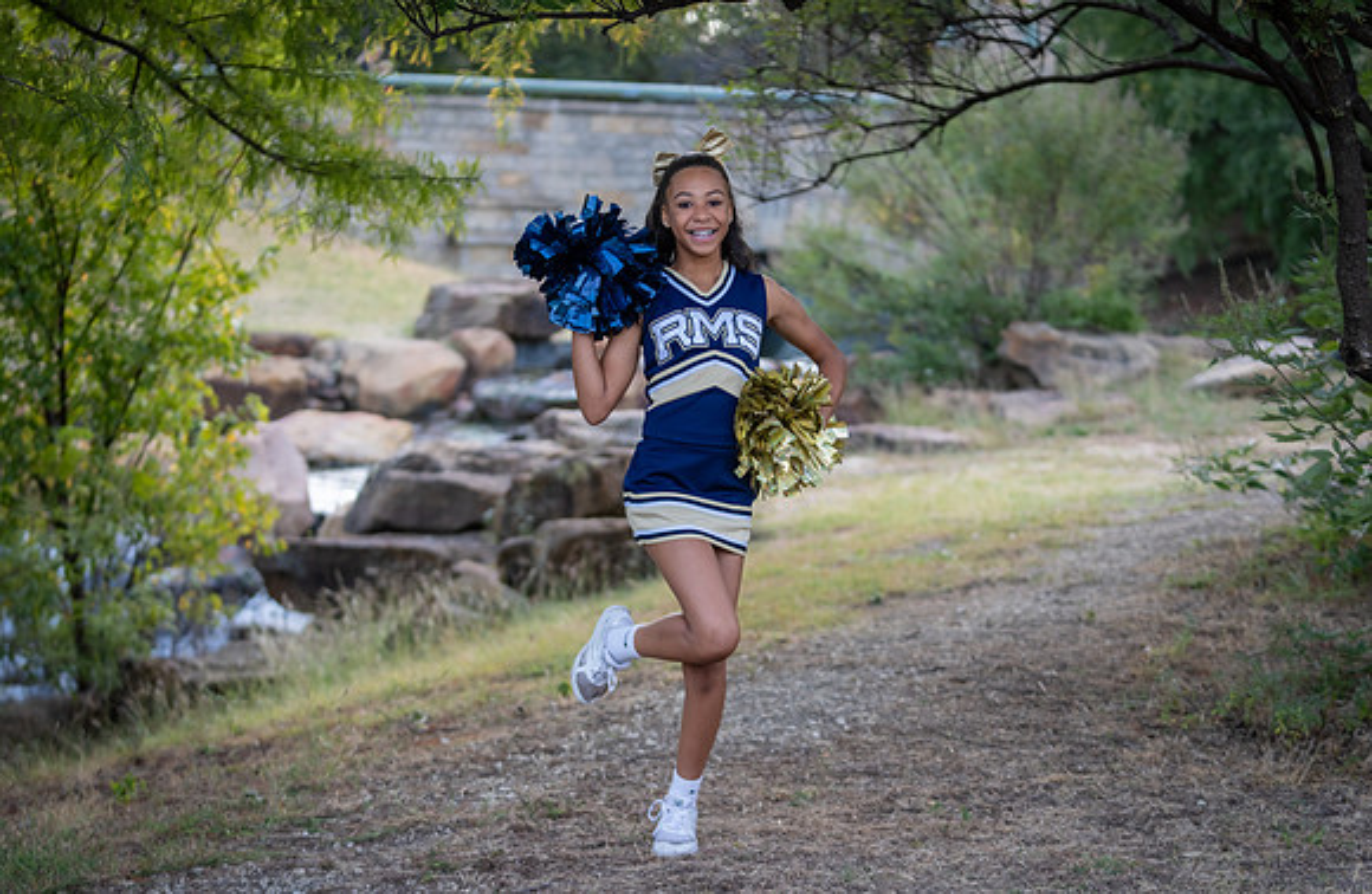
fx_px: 3052
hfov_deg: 25.3
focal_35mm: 81
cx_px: 653
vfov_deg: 16.7
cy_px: 478
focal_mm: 70
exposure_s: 1/320
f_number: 2.8
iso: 250
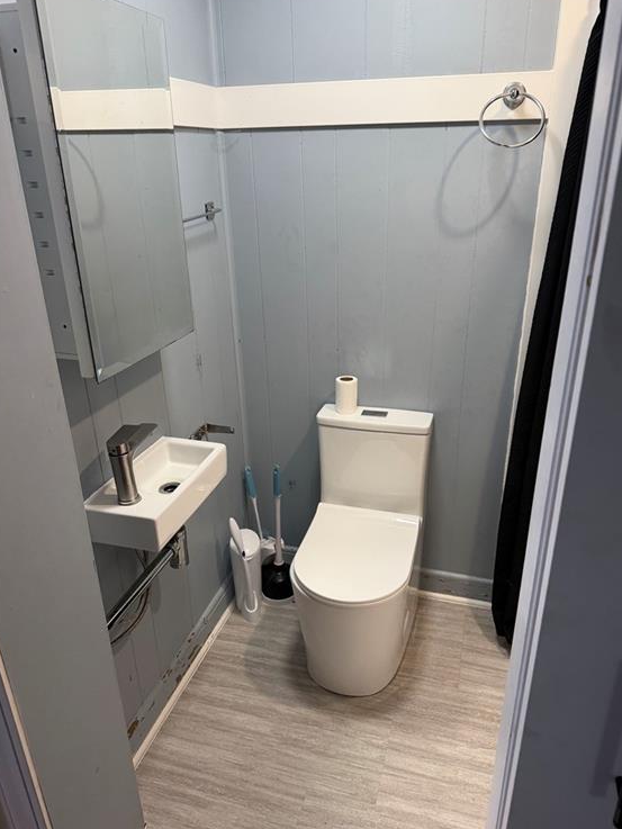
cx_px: 316
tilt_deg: -24.5
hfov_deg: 54.9
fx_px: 599
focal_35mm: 25
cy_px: 416
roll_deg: +0.9
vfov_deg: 69.4
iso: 200
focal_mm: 6.76
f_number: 1.78
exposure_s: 1/120
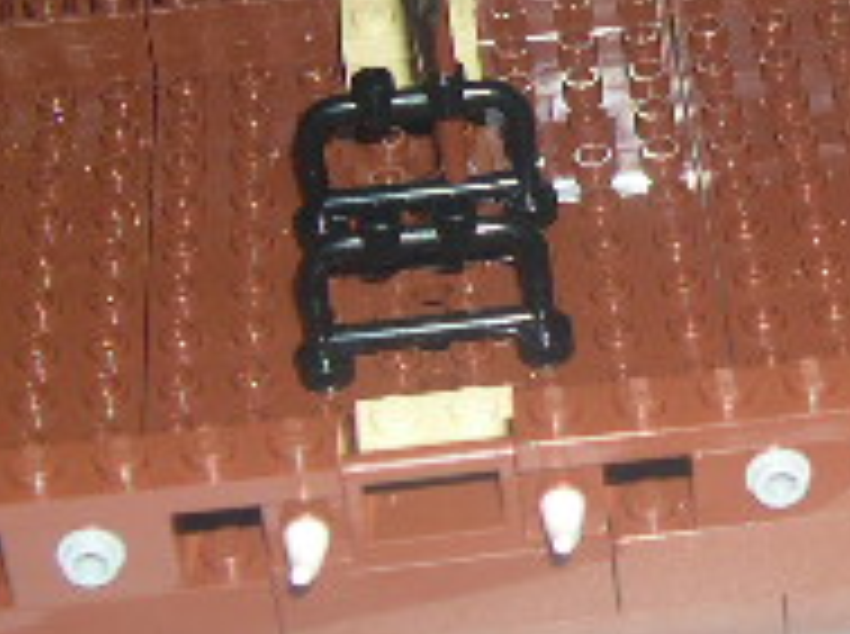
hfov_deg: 14.9
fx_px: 3162
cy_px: 99
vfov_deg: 11.4
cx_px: 953
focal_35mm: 129
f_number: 2.8
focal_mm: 8
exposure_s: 1/60
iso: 100
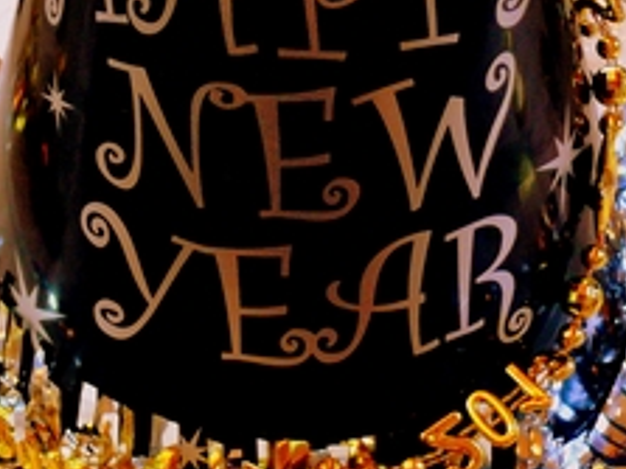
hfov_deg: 19.1
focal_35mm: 103
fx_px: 1862
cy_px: 136
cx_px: 248
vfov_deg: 14.3
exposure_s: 1/30
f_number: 2.8
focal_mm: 8.5
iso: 160
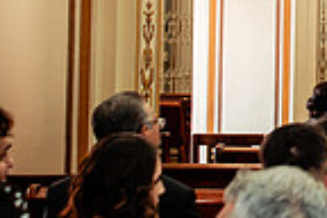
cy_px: -60
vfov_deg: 9.1
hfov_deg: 12.9
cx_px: 540
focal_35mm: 148
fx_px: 1344
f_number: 3.5
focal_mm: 35
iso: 800
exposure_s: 1/80
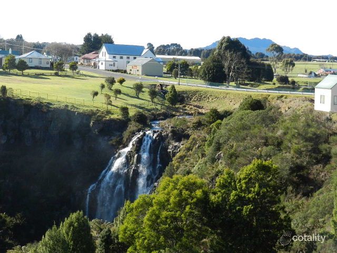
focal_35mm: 76
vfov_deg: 19.4
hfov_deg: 25.7
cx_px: 168
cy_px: 126
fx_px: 740
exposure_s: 1/320
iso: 160
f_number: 4.8
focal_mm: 13.5
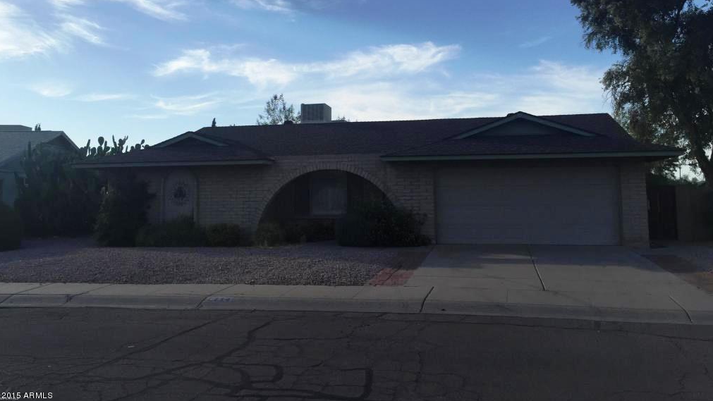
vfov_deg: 36.4
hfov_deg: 61.0
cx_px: 358
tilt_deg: +6.7
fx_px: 605
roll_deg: +0.1
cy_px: 144
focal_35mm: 32
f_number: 2.2
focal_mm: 4.15
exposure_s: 1/1980
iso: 32
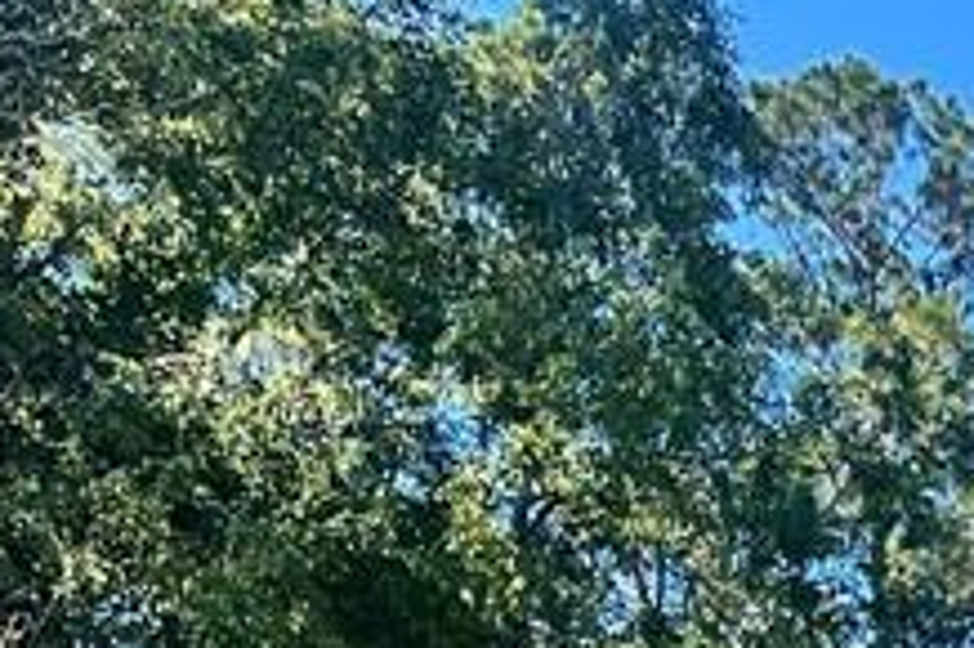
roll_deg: -0.3
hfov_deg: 13.5
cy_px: 1618
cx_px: 2024
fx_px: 3433
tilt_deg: -6.6
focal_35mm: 127
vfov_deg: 9.5
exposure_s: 1/1412
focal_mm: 5.7
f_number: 1.5
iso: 50
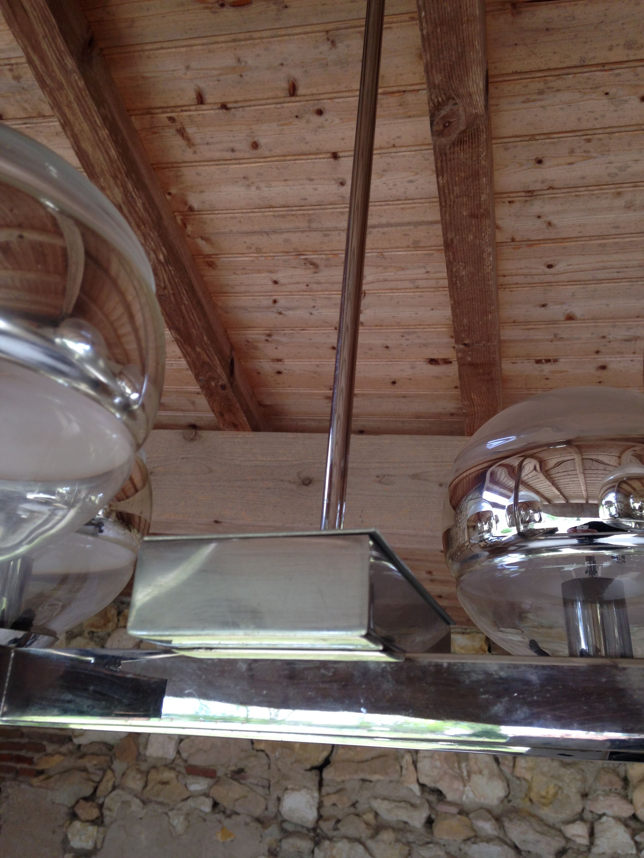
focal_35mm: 33
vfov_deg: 55.4
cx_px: 322
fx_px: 819
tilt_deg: +19.0
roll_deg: -5.1
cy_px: 429
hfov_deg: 42.9
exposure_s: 1/60
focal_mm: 4.12
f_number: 2.4
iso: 50
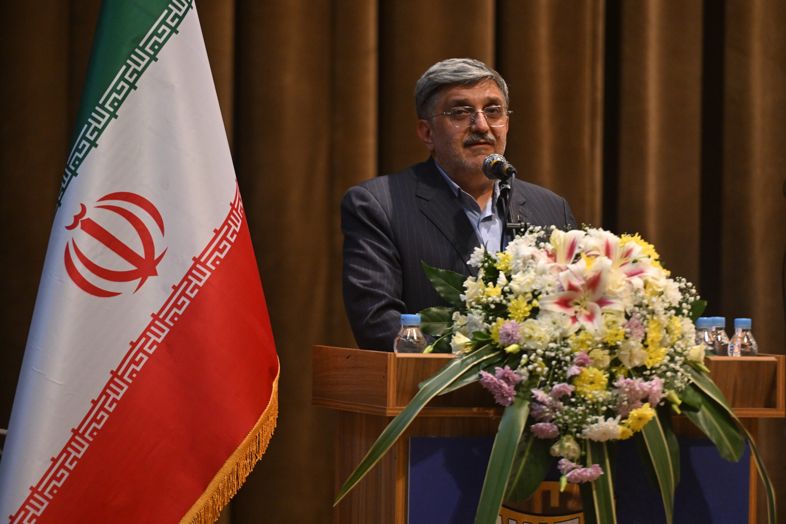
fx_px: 4367
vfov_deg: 6.9
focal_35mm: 200
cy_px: 262
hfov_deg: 10.3
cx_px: 393
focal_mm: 200
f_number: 2.8
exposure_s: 1/125
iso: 4000
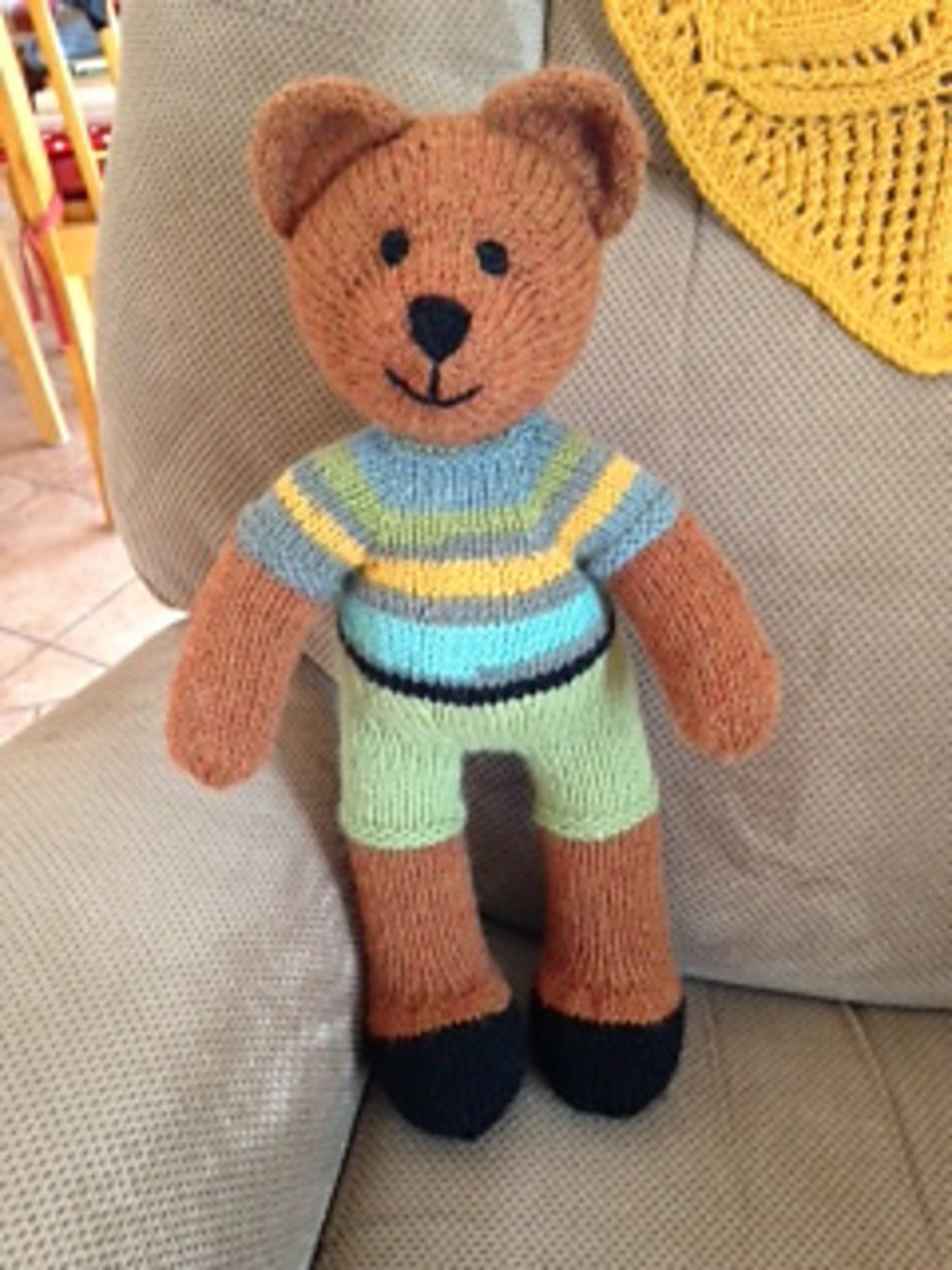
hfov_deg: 42.9
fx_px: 1210
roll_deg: +4.0
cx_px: 476
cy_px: 635
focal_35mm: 33
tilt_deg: -37.8
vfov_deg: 55.4
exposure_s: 1/20
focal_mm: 4.12
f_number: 2.4
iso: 200
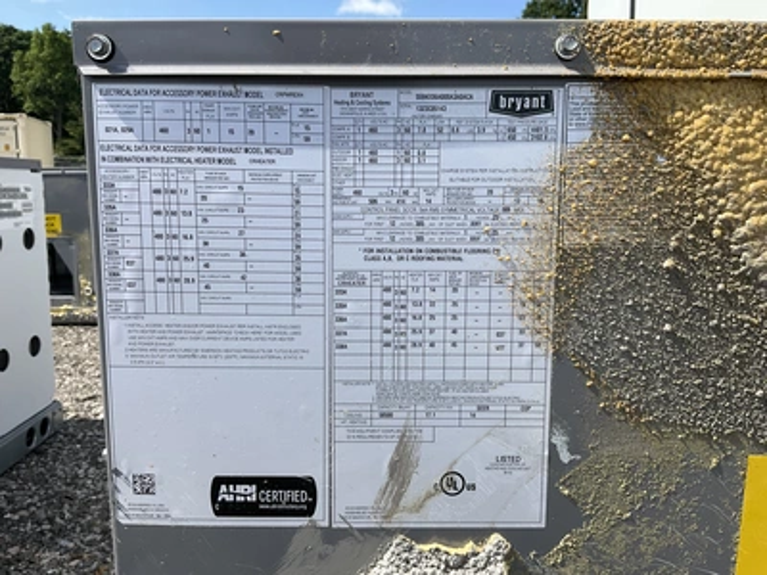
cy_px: 288
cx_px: 384
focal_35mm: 29
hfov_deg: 61.7
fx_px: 643
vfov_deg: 48.2
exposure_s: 1/1279
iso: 25
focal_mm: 3
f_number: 1.8
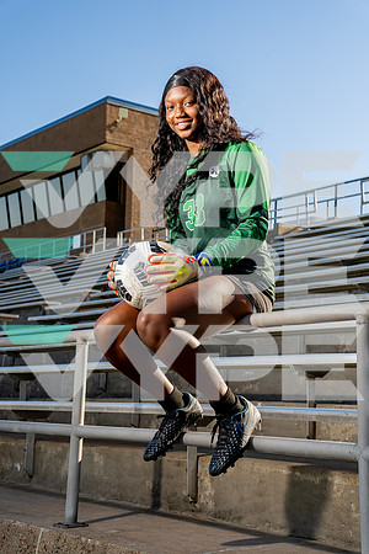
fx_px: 907
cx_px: 184
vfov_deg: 33.9
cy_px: 277
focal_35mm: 59
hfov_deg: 23.0
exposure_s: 1/250
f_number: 8
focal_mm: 59
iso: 100
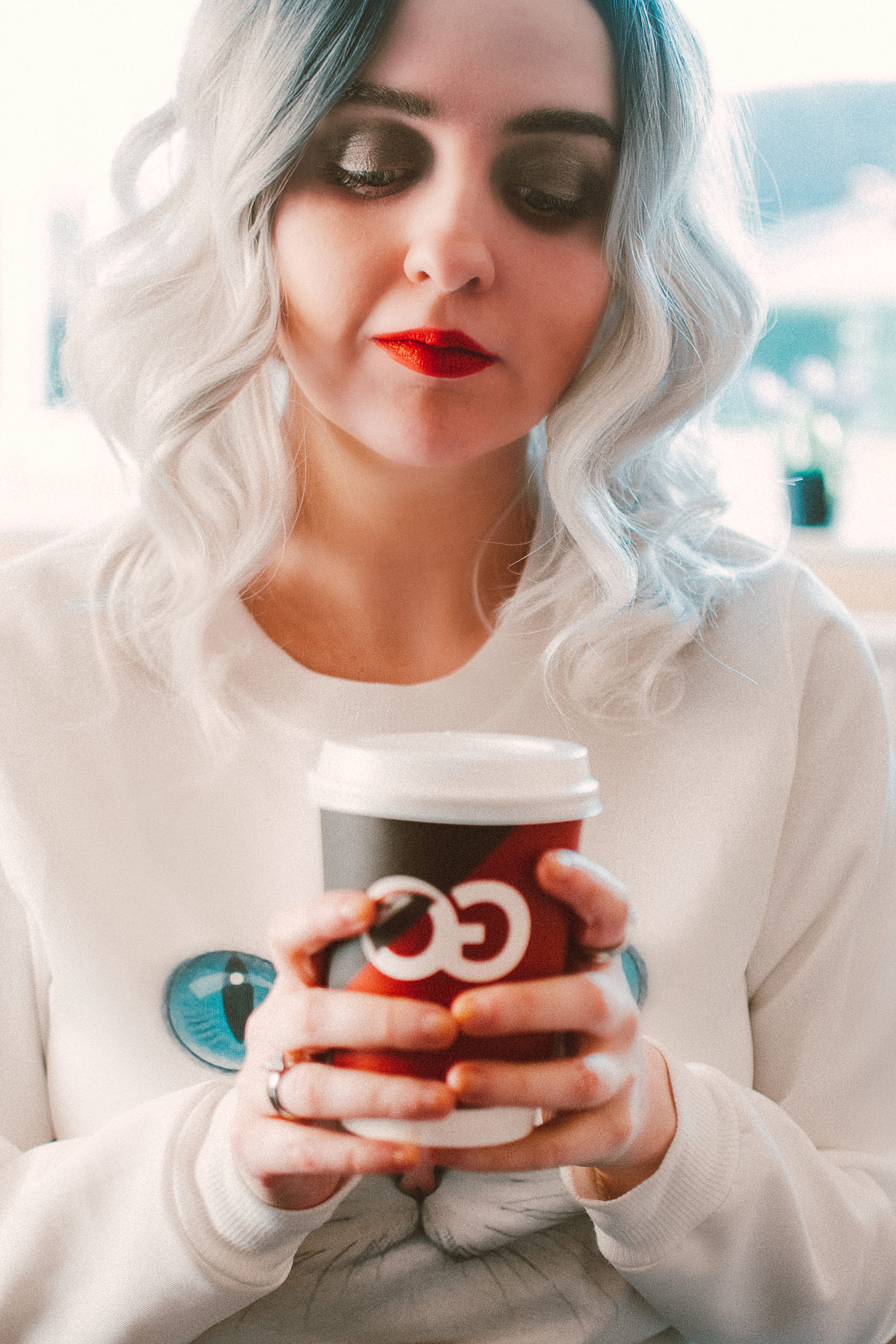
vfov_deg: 37.9
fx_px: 1960
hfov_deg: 25.8
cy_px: 672
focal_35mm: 52
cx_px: 448
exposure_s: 1/200
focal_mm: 35
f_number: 2
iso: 100
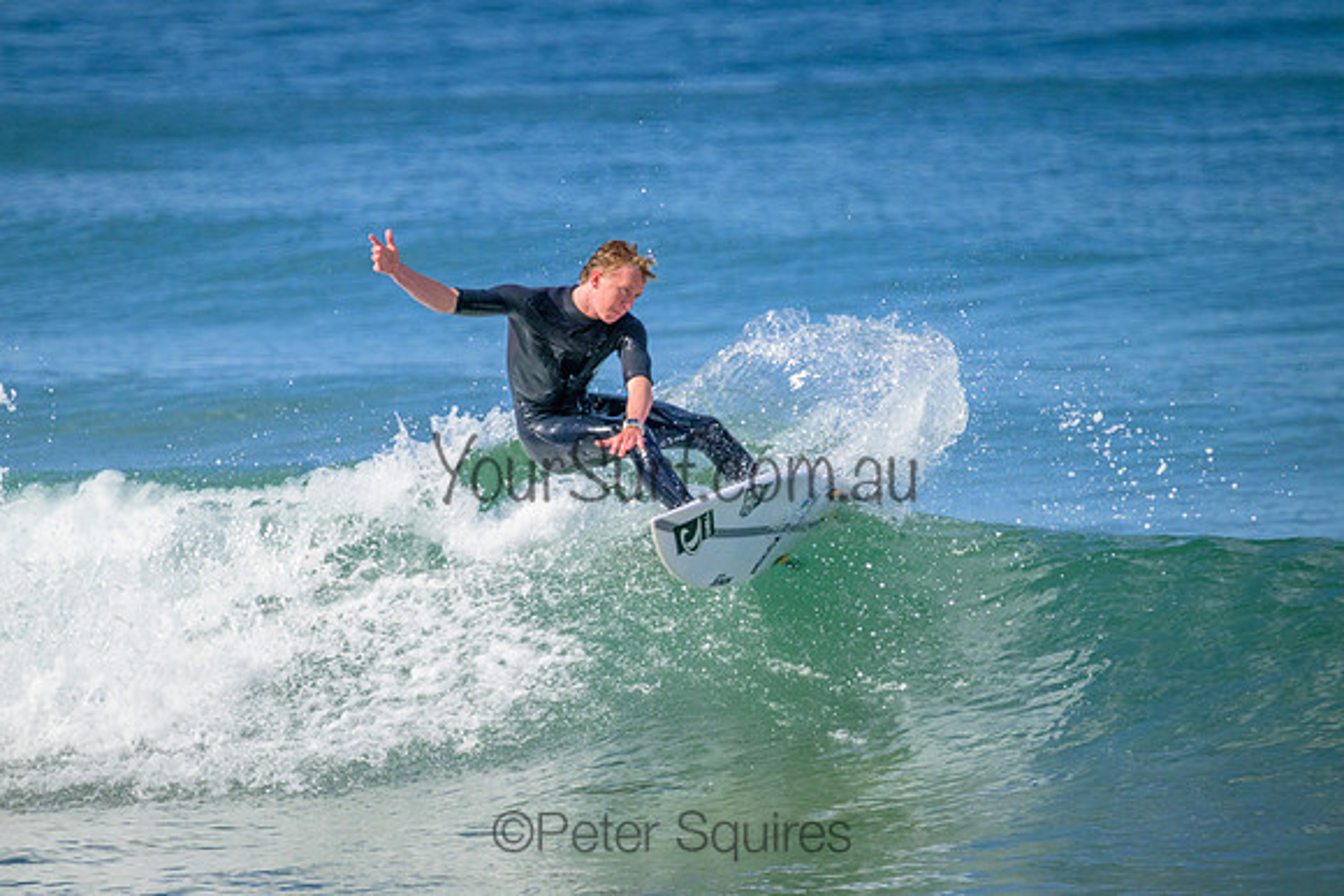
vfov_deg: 1.7
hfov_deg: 2.6
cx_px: 672
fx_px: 29872
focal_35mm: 800
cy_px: 448
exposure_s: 1/1250
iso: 2000
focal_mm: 800
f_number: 11
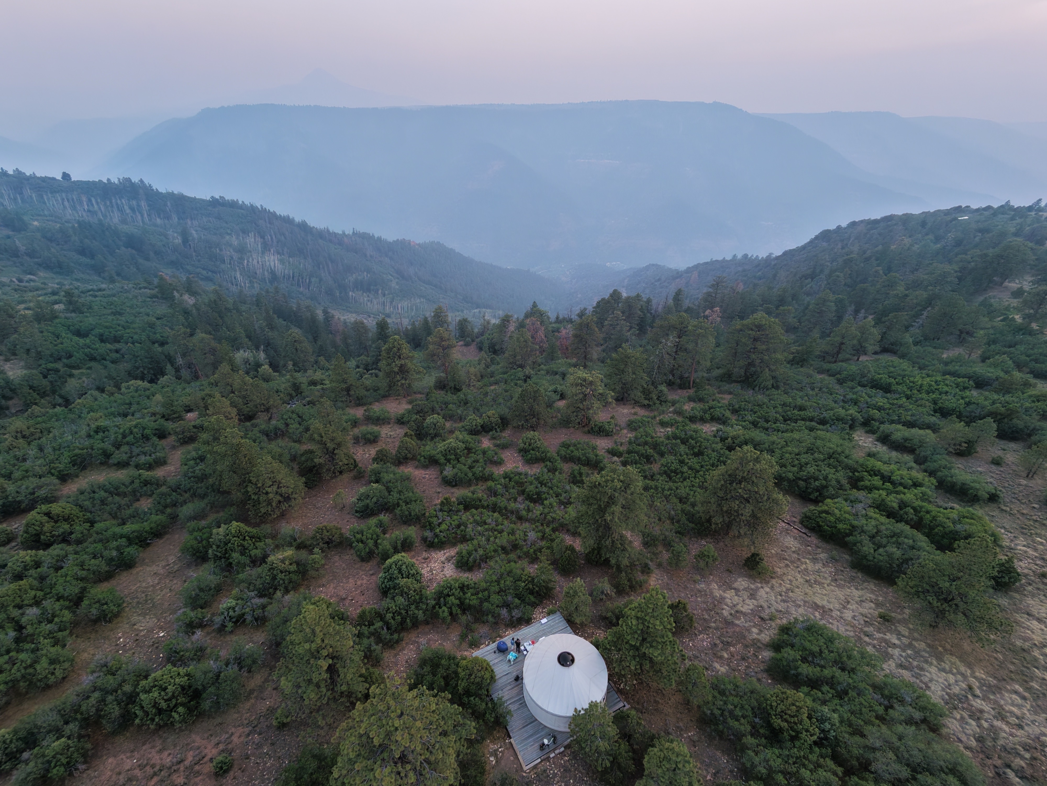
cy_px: 393
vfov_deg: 78.1
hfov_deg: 94.5
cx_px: 524
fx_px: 484
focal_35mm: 16
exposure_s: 1/100
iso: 310
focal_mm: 3.05
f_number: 2.2
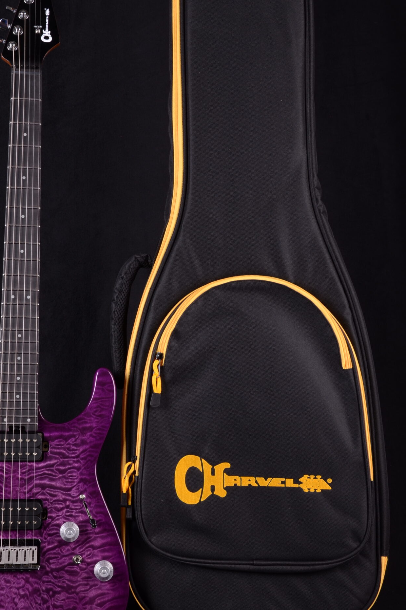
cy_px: 273
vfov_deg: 30.5
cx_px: 134
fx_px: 1116
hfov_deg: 20.5
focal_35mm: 66
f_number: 13
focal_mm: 32
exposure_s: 1/200
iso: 200
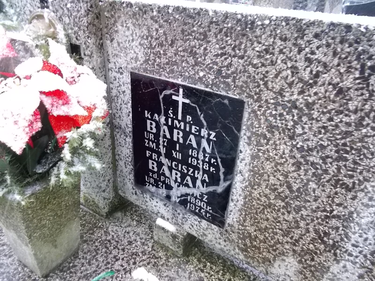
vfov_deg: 53.1
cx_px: 188
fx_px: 282
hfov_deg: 67.3
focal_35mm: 26
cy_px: 140
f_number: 3.2
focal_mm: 4.6
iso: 400
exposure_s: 1/20
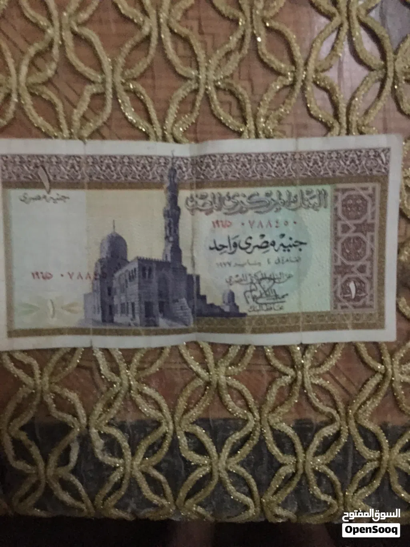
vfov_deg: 61.7
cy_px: 274
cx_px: 205
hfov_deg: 48.2
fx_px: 458
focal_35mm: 29
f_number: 2.2
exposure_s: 1/4
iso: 200
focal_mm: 4.15
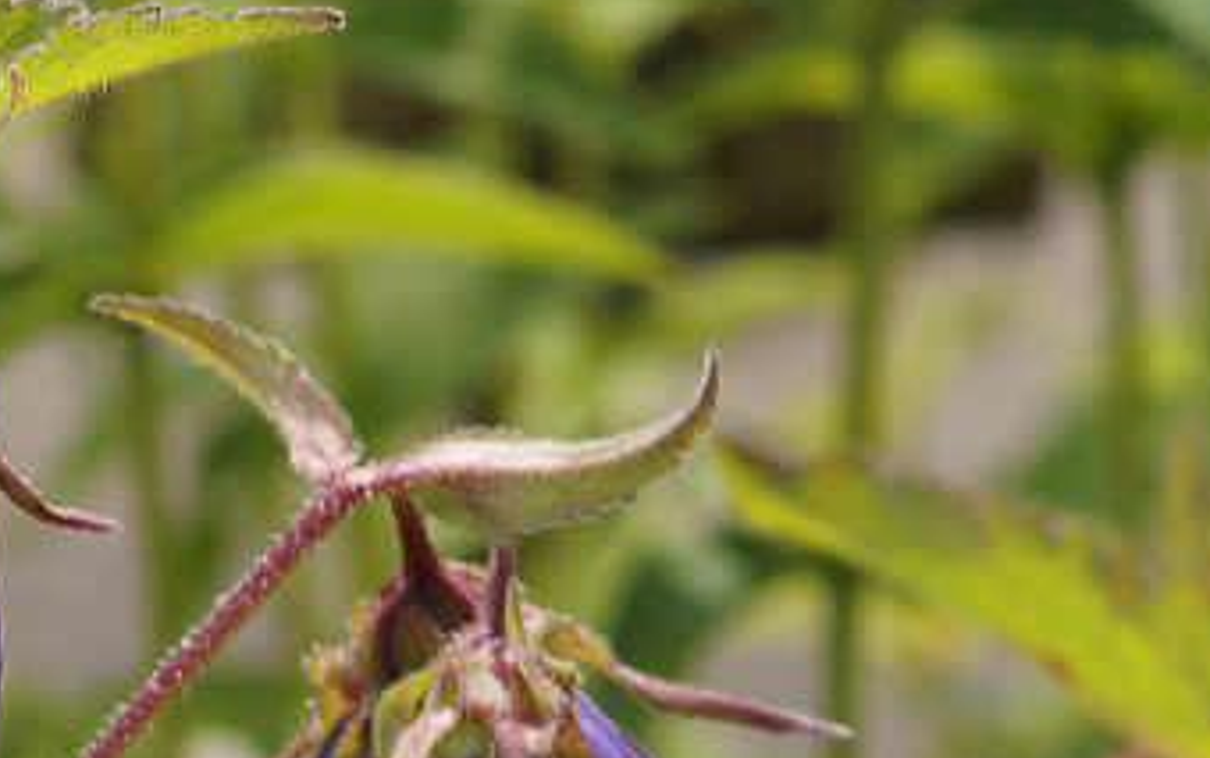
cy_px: 1004
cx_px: -701
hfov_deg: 3.9
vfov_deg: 2.4
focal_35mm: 539
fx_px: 17786
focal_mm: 100
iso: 200
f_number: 9
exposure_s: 1/160
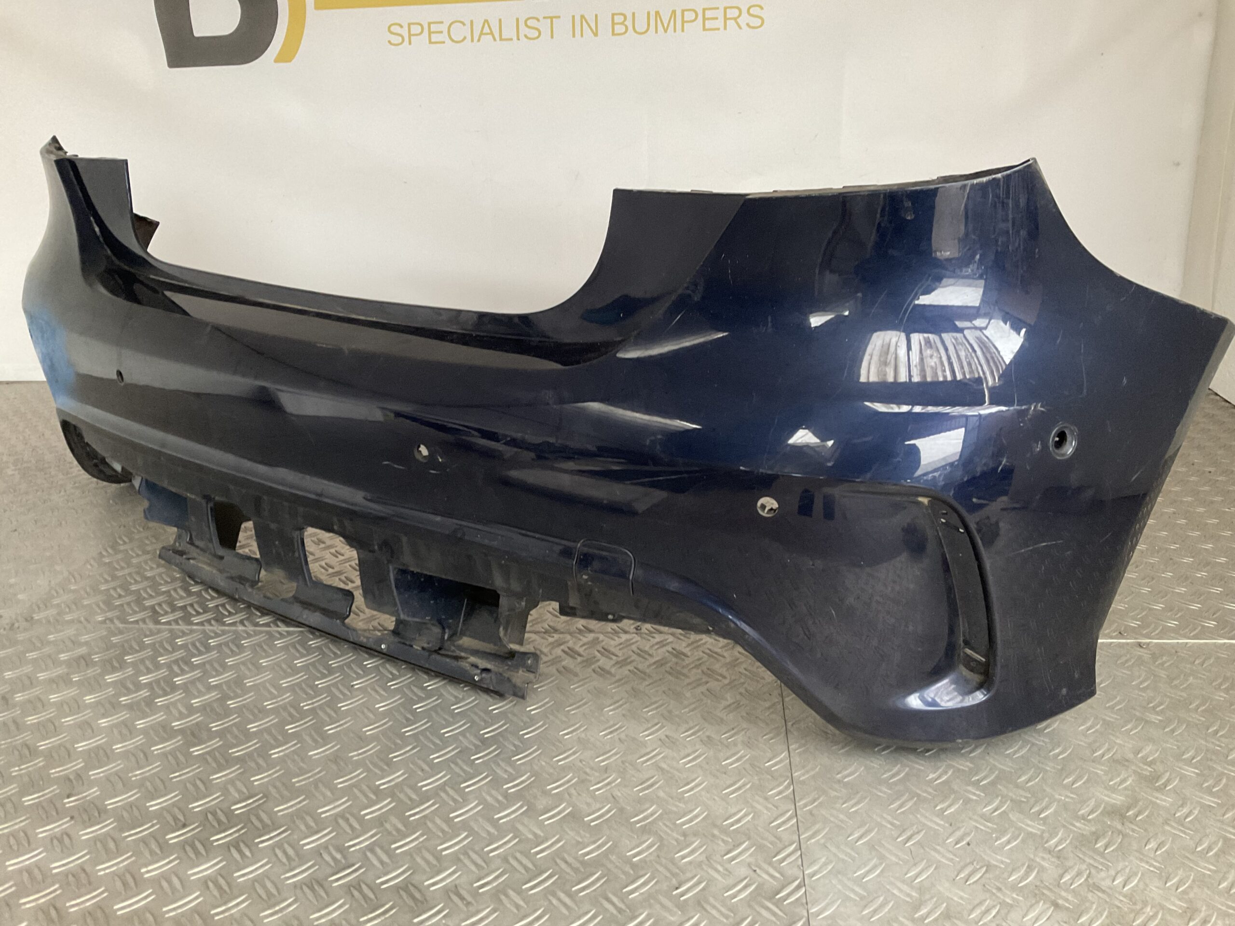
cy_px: 463
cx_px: 618
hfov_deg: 61.7
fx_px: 1035
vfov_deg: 48.2
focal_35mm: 29
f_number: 1.8
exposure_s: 1/50
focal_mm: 3
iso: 200
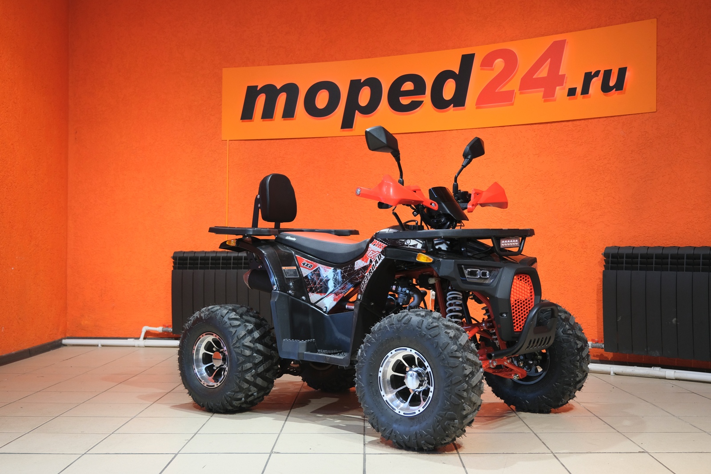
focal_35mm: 41
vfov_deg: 32.6
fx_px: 810
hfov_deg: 47.4
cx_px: 356
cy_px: 237
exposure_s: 1/60
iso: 1000
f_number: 4
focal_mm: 27.5
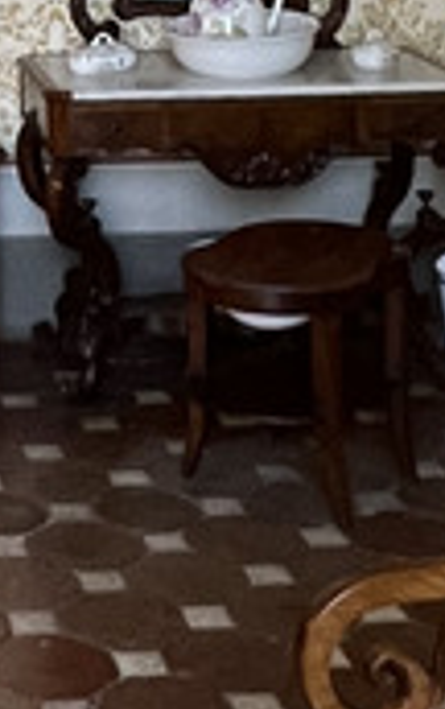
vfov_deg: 18.9
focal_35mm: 96
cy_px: -367
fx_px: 1857
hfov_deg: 12.9
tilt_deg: +2.4
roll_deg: +0.7
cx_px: -243
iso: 400
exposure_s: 1/50
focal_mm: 1.57
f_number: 1.8
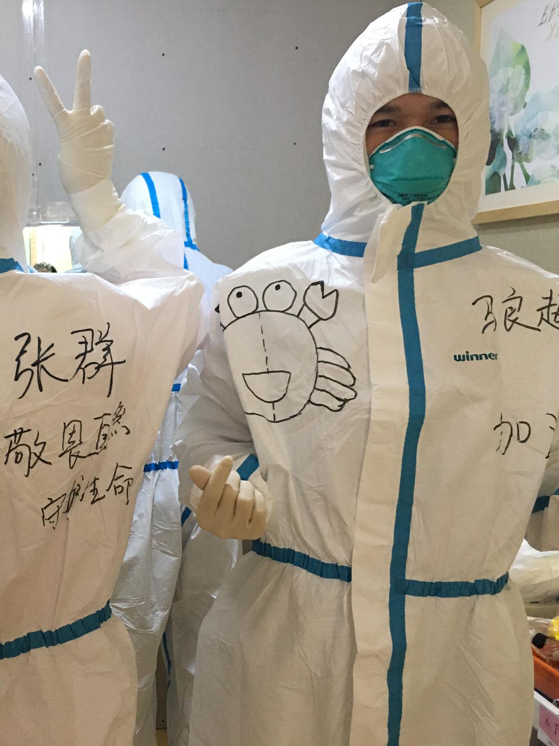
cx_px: 114
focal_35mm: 39
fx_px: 840
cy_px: 375
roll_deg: +1.5
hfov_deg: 35.6
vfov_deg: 47.9
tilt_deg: -4.7
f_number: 2.2
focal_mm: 4.15
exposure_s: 1/17
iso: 100
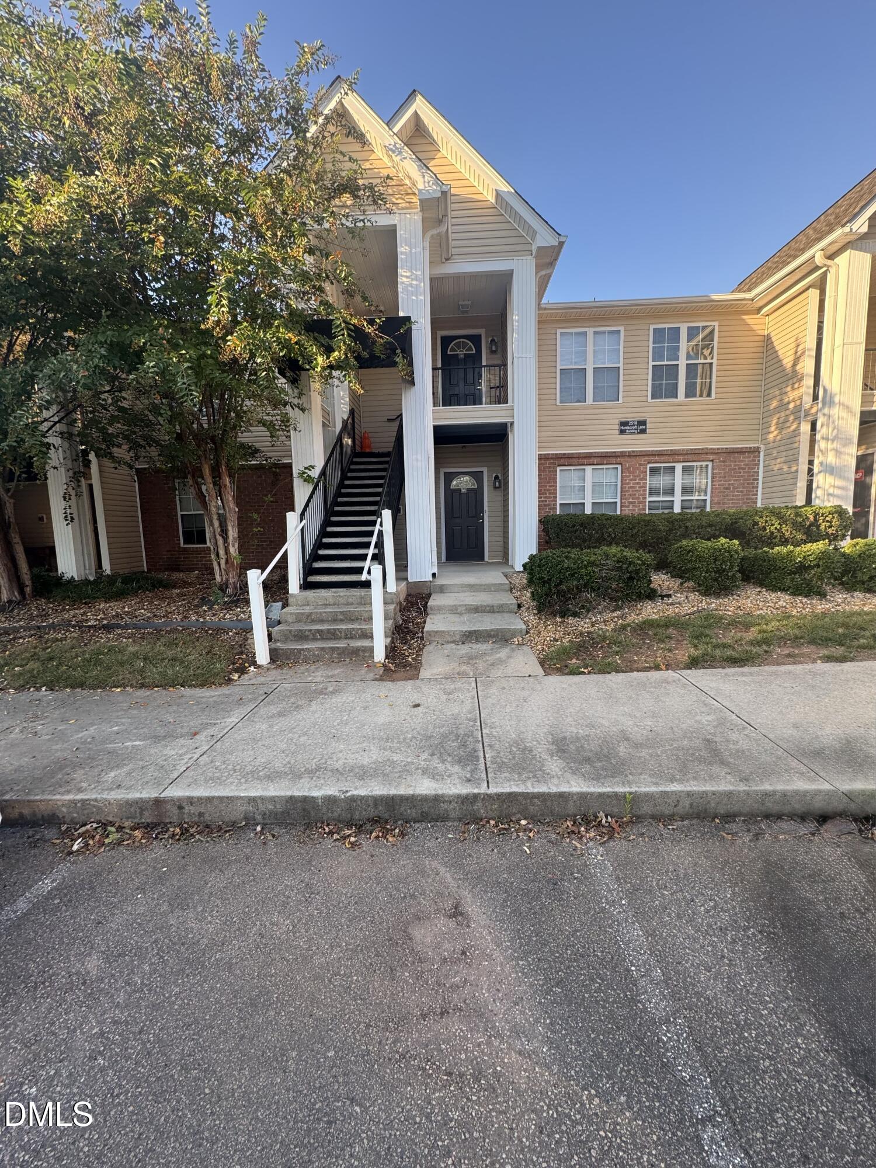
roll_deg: +1.8
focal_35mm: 14
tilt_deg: -7.9
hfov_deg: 85.7
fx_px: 472
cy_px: 584
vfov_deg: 102.1
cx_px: 438
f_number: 2.2
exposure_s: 1/182
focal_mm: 2.22
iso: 40
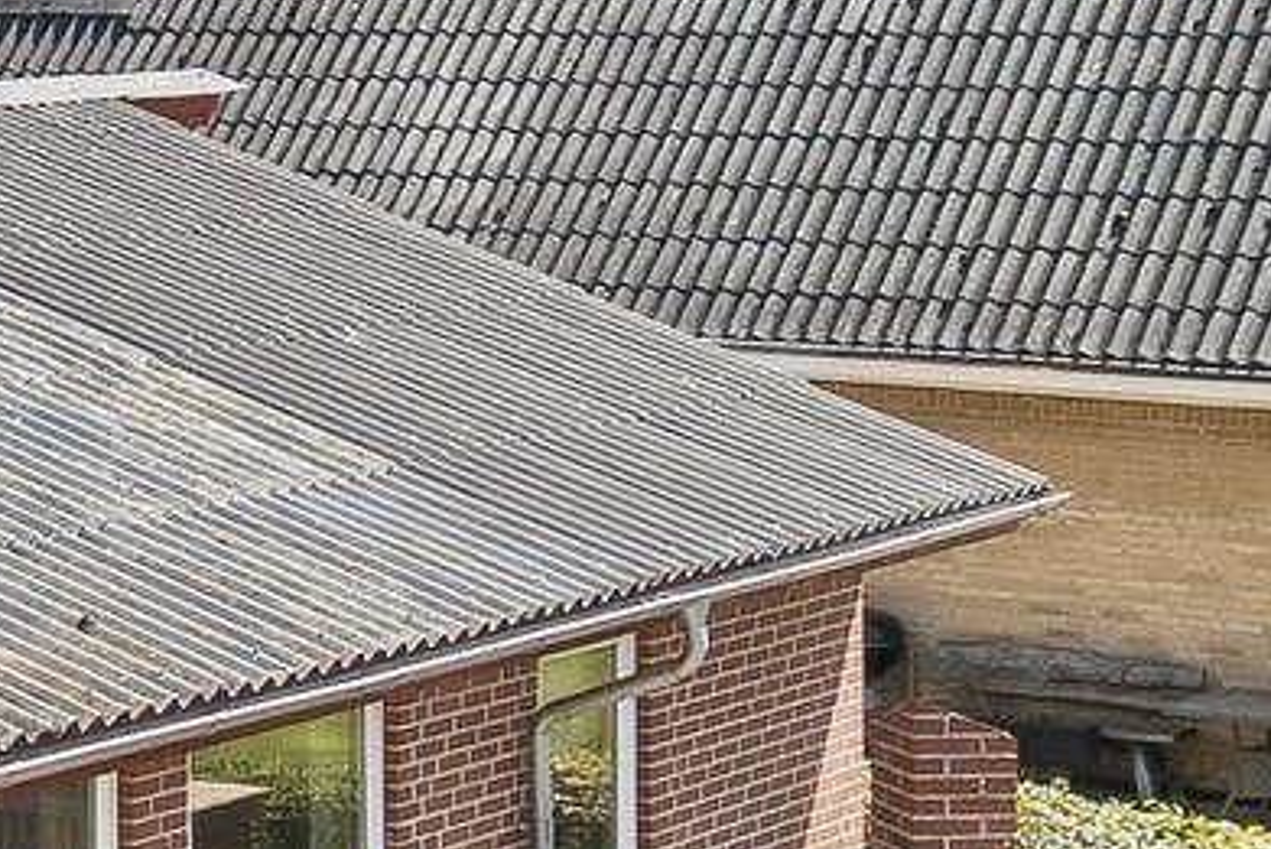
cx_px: -764
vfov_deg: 11.4
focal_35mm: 115
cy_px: 1337
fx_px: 4061
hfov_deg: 16.0
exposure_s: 1/400
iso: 400
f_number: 8
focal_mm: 10
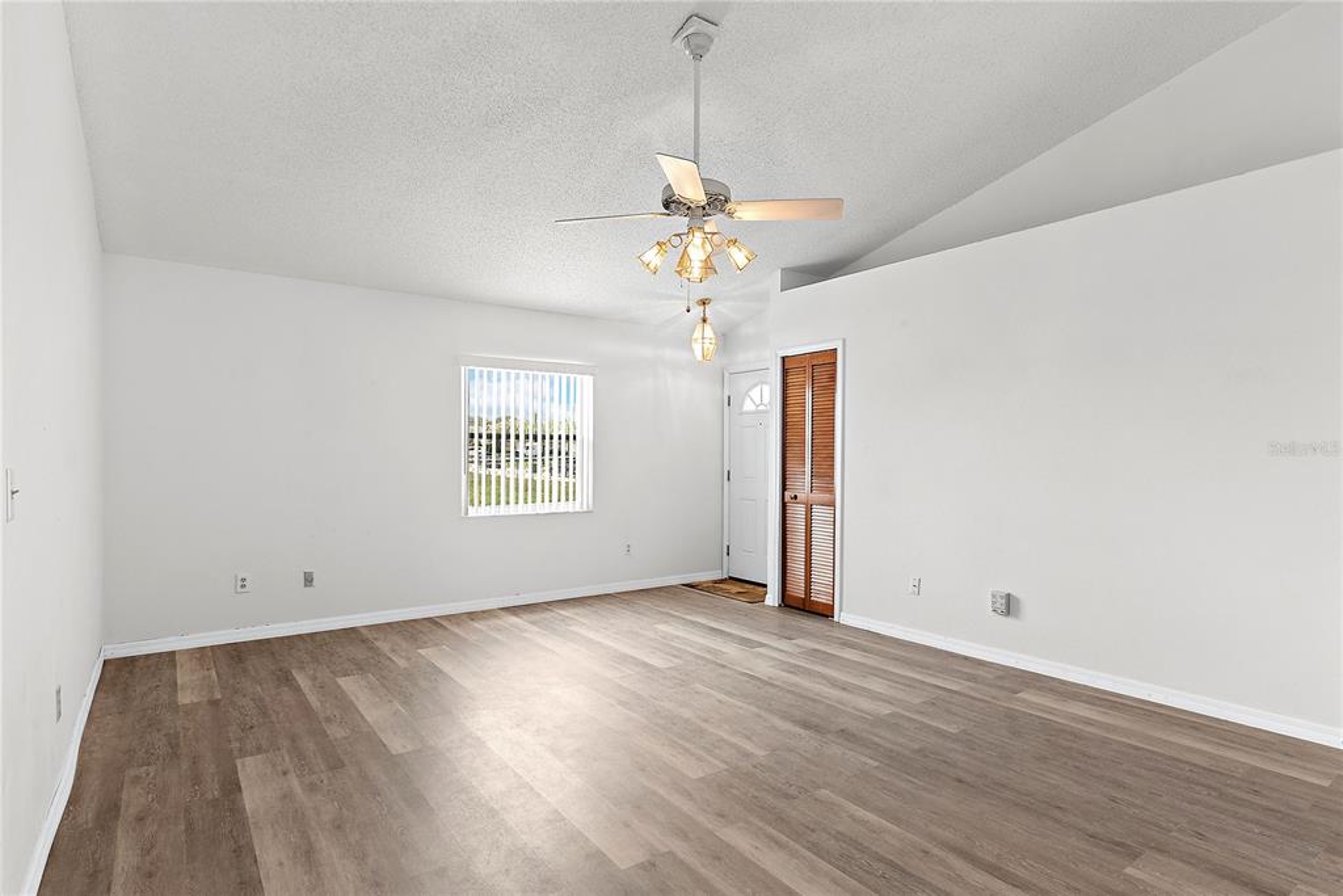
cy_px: 448
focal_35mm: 18
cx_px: 672
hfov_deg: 90.0
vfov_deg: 67.4
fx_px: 672
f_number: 8
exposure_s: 1/6
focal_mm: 18
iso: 400
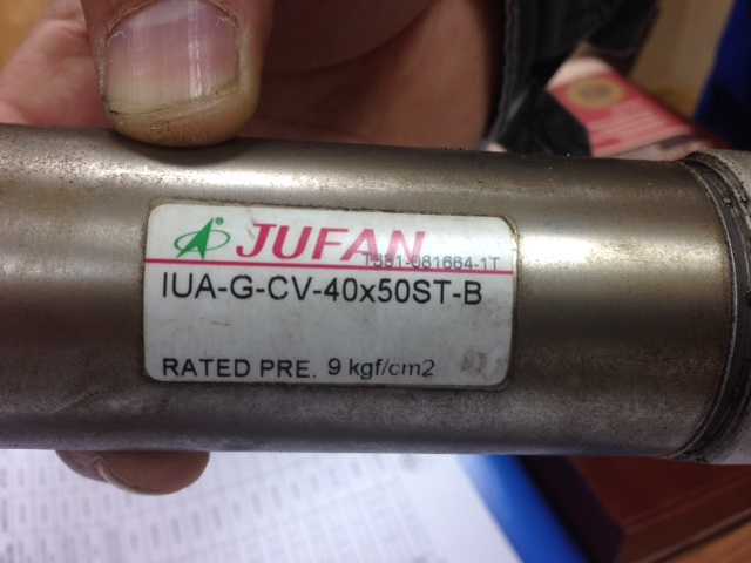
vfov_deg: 42.9
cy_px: 282
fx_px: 716
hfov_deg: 55.4
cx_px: 376
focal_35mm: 33
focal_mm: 4.12
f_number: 2.4
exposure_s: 1/25
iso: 50
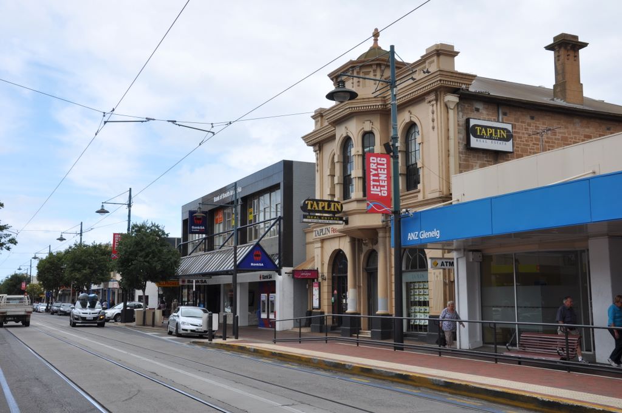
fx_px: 673
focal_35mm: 39
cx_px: 311
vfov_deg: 34.1
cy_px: 206
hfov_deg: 49.6
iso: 200
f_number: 13
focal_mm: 26
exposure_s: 1/160
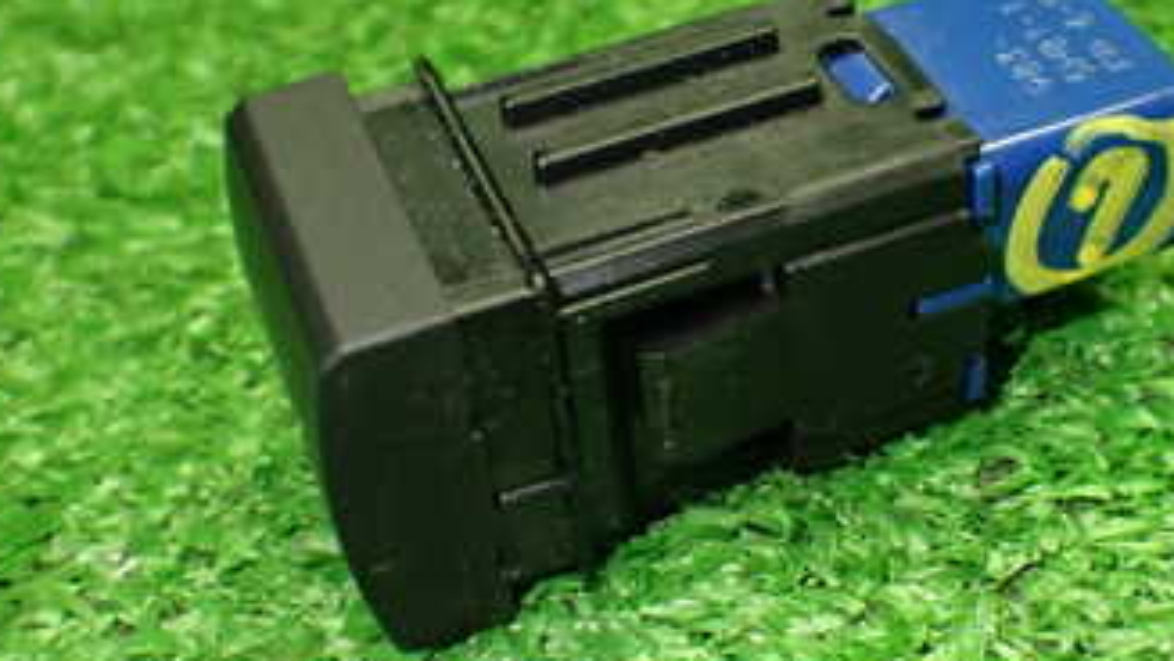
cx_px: 736
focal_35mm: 60
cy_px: 316
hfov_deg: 34.7
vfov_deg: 20.1
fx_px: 1868
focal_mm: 5.4
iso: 640
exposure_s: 1/125
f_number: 2.3
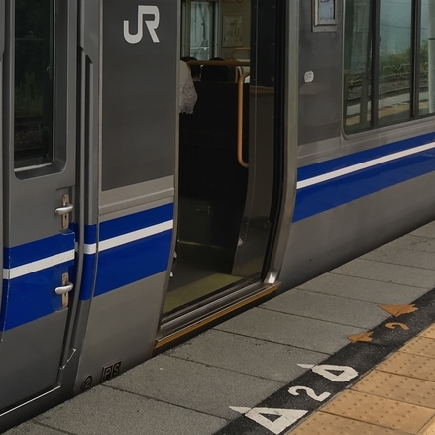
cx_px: -36
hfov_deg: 23.3
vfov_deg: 24.1
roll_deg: -0.5
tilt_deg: -0.9
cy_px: 66
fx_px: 995
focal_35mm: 70
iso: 25
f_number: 2.2
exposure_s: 1/204
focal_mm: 4.15
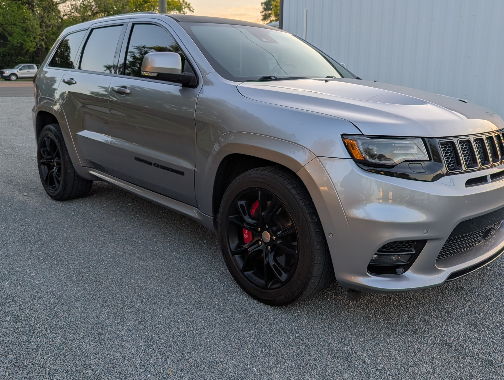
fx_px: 452
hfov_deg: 58.3
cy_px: 163
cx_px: 256
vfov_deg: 45.4
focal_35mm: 31
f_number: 1.68
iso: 22
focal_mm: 6.9
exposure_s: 1/346
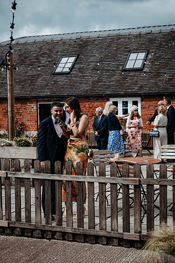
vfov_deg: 32.4
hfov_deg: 21.9
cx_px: 88
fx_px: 452
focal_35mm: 62
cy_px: 132
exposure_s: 1/400
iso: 64
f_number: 5
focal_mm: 62
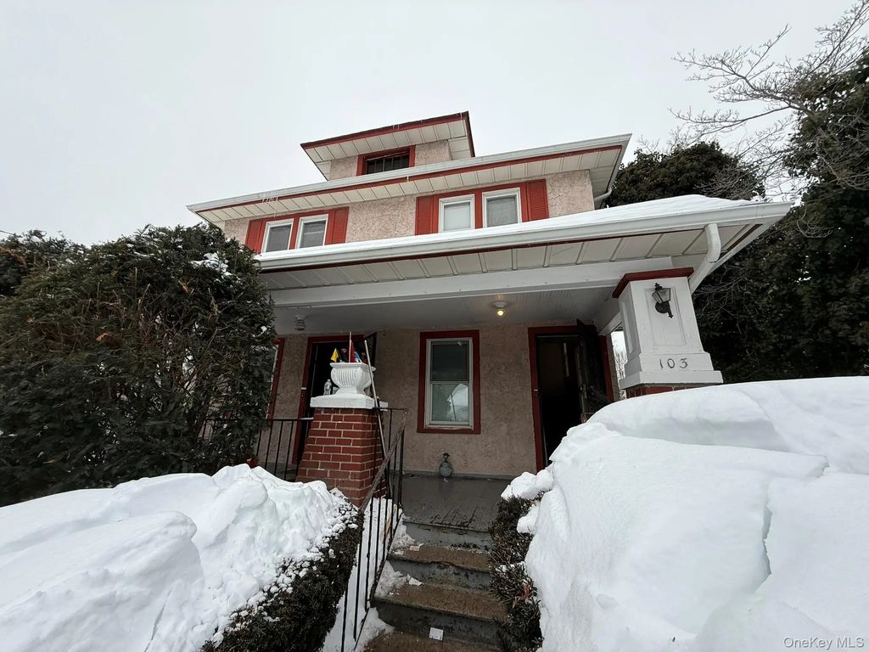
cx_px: 434
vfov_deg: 85.7
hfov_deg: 102.1
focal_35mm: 14
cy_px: 326
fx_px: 351
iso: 50
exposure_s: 1/368
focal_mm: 2.22
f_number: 2.2
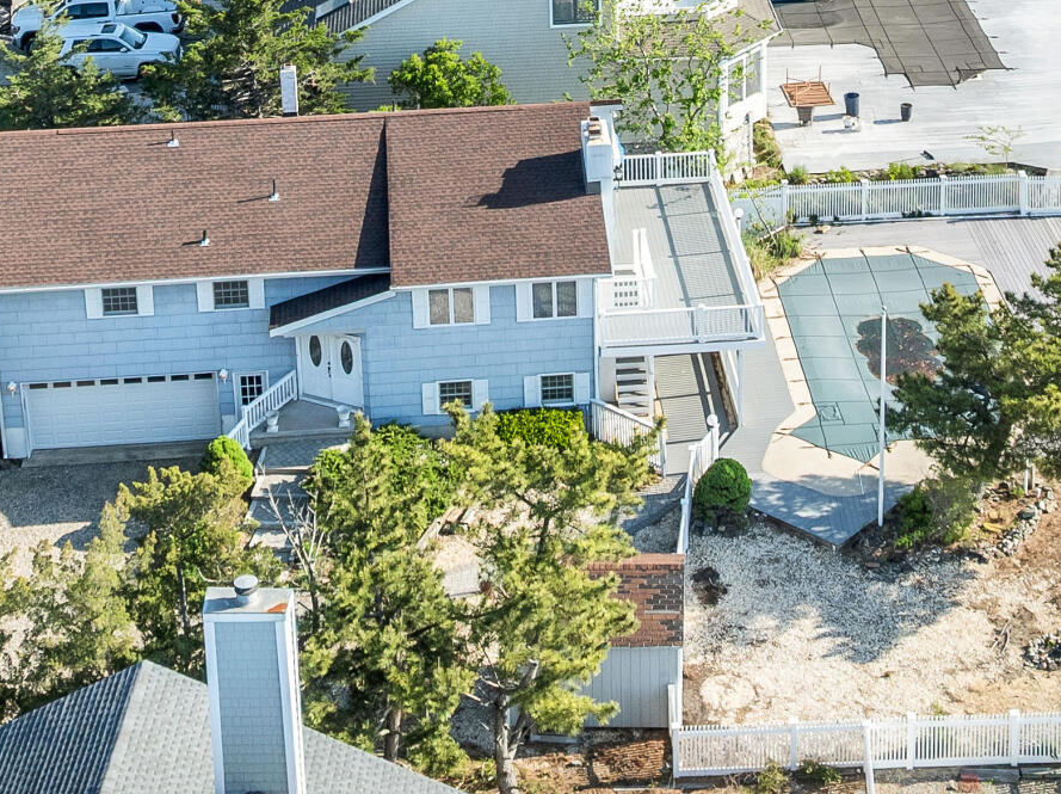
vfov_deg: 17.3
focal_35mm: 81
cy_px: -167
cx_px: 646
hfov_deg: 24.1
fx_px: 2480
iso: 120
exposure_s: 1/400
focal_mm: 12.29
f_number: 2.8
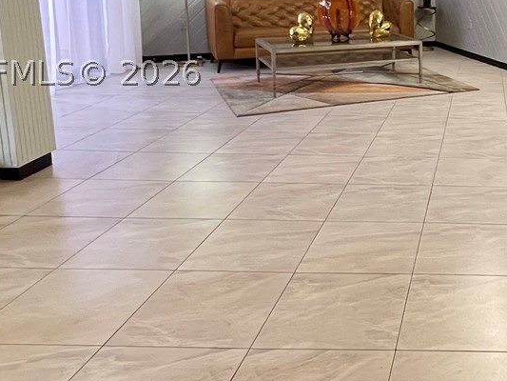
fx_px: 571
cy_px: 72
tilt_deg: -10.6
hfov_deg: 42.2
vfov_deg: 35.6
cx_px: 492
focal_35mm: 39
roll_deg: -1.4
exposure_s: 1/60
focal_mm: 1.57
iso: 500
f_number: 1.8
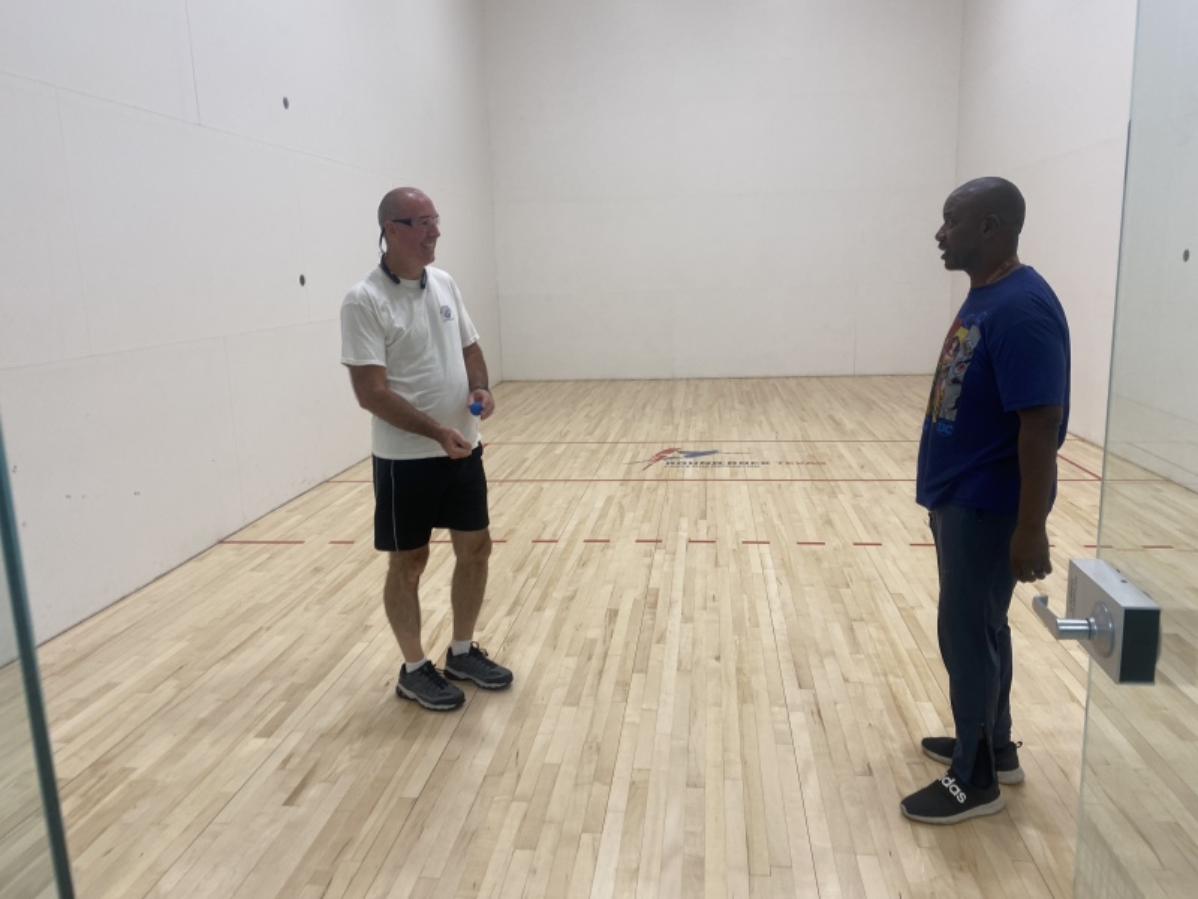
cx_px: 599
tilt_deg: -13.9
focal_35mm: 26
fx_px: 900
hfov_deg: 67.3
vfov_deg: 53.1
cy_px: 450
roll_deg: +3.8
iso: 64
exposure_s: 1/120
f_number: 1.8
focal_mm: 4.25
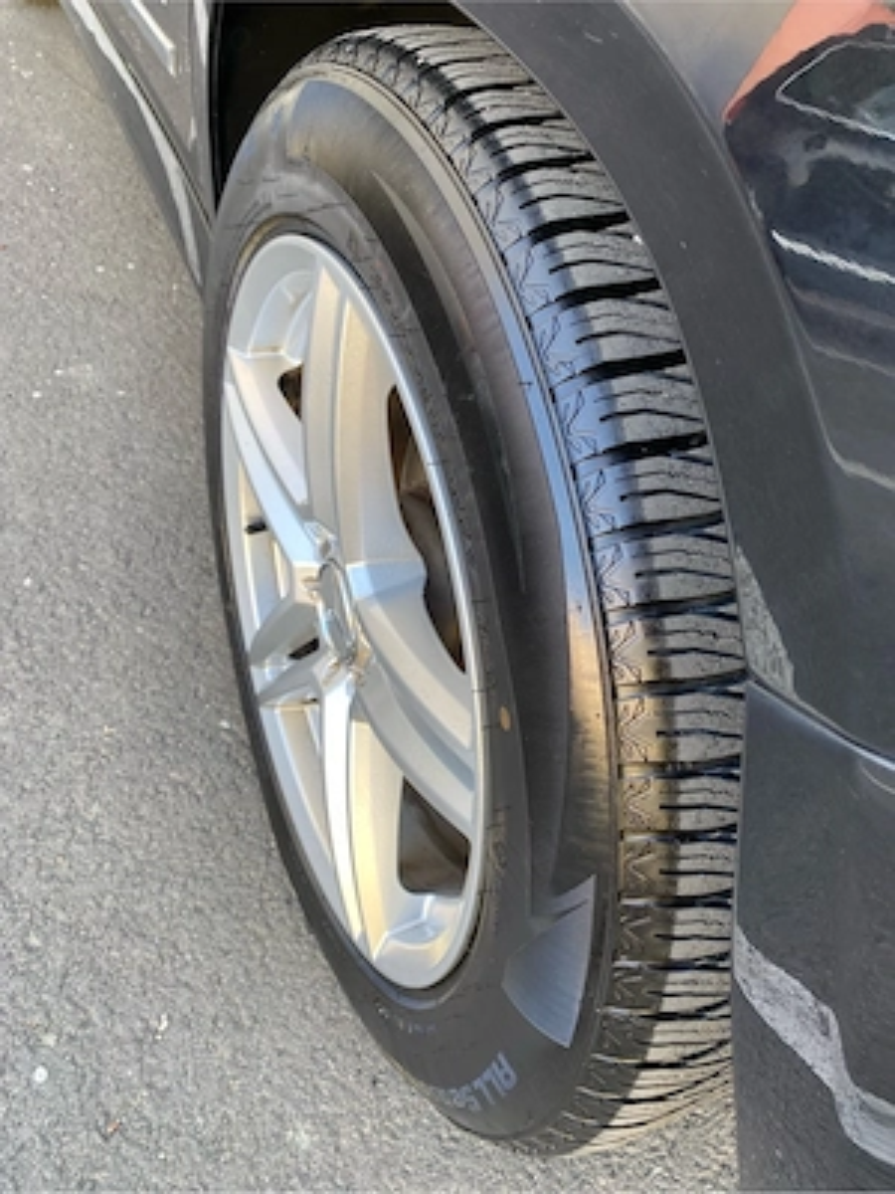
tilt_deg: -43.7
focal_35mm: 26
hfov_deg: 53.1
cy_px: 597
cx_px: 448
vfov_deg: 67.3
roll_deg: -10.4
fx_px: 896
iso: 80
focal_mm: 4.25
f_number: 1.8
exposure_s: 1/121
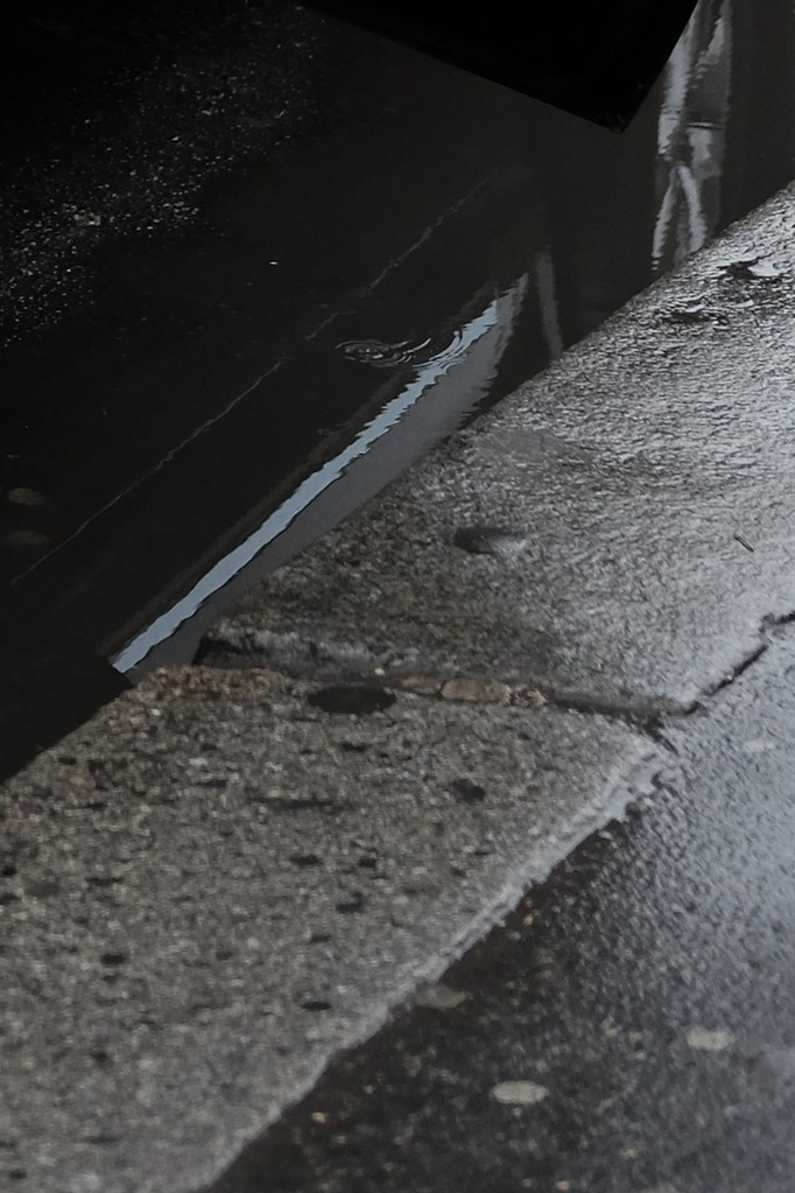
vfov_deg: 10.0
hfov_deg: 6.9
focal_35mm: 199
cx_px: -119
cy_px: -646
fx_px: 6591
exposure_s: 1/4000
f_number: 2
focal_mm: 35
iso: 800
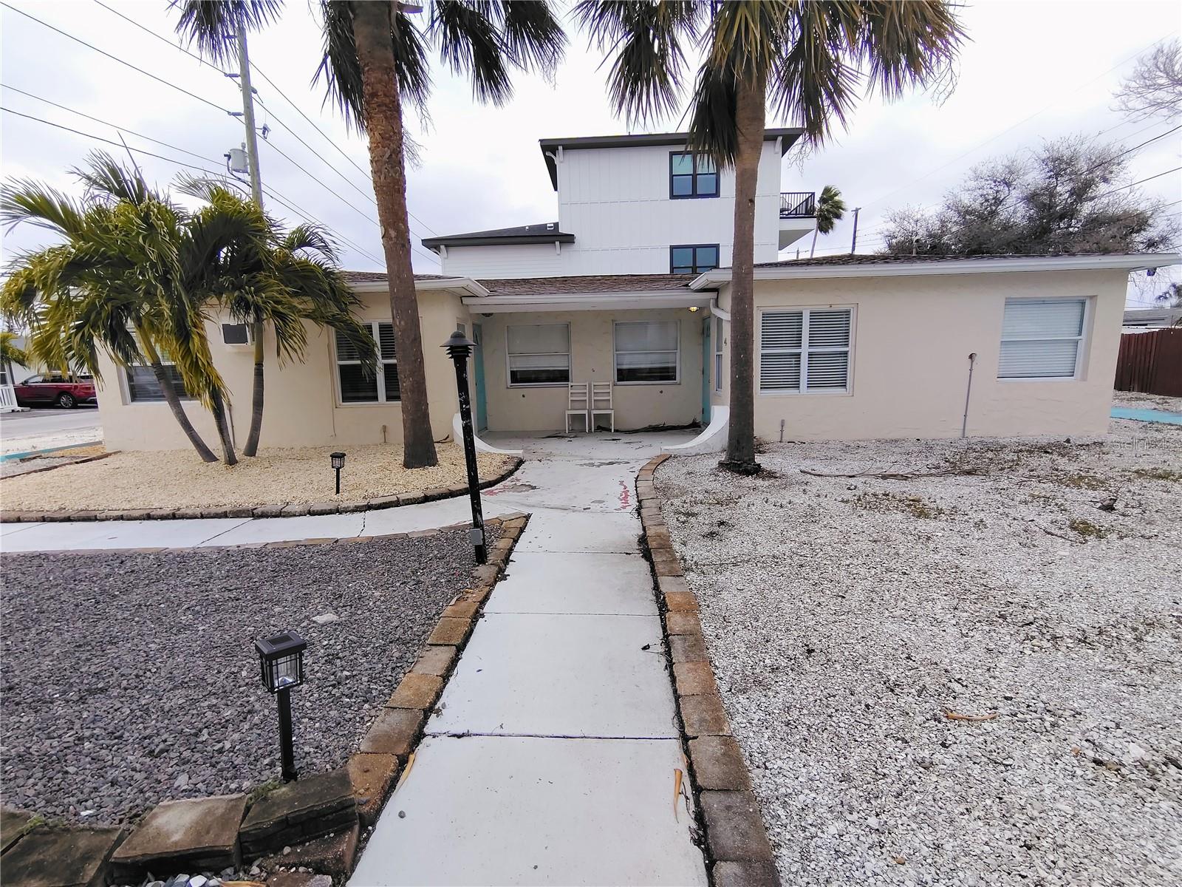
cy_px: 444
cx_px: 591
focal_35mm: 16
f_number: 2.2
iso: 100
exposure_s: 1/344
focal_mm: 2.13
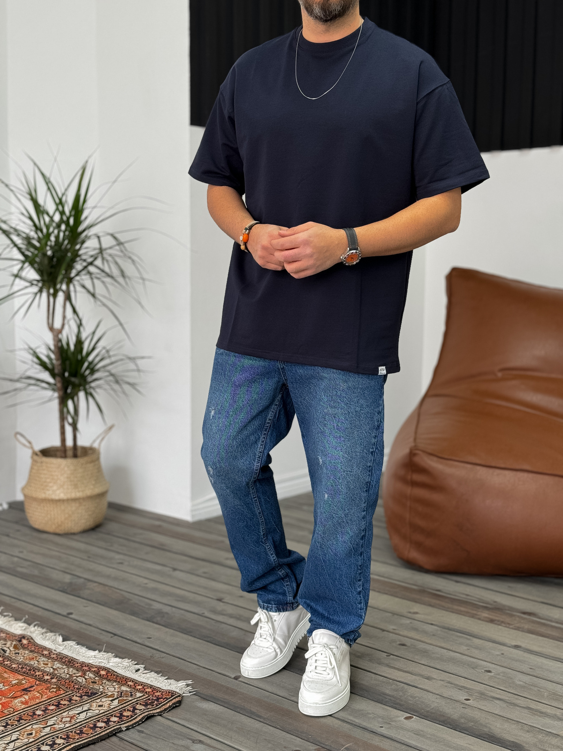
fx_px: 1041
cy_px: 376
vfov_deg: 39.7
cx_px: 282
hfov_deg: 30.3
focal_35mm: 48
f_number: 1.8
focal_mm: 6.86
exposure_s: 1/50
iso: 64
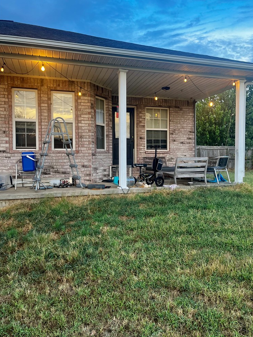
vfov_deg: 65.3
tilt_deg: -2.3
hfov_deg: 51.4
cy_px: 168
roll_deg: +0.6
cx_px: 129
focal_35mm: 27
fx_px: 263
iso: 100
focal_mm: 5.1
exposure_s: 1/120
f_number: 1.6
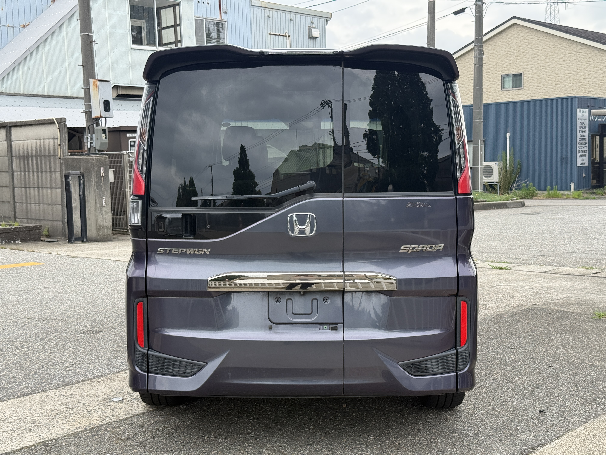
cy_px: 228
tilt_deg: -4.2
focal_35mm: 48
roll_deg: +1.7
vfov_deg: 30.3
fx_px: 840
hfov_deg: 39.7
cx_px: 303
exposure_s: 1/769
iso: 64
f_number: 1.78
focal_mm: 6.76
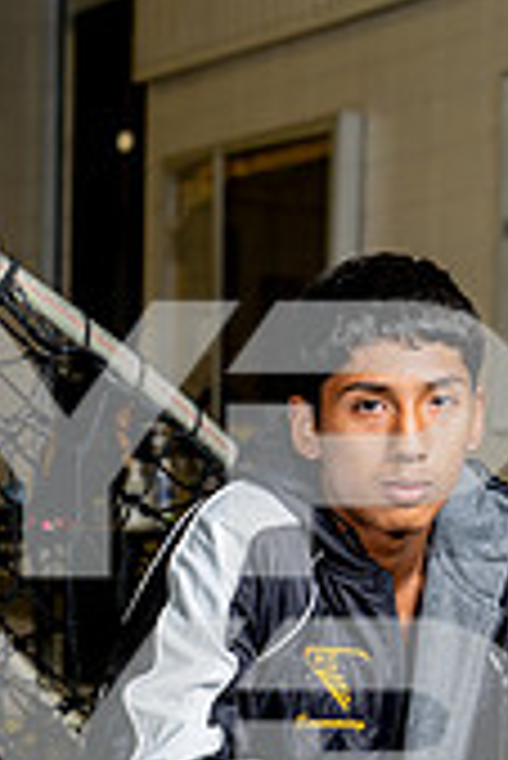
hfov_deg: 7.4
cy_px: 760
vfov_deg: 10.9
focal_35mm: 186
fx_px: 3929
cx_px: 184
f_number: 4.5
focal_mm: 70
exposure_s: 1/250
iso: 100
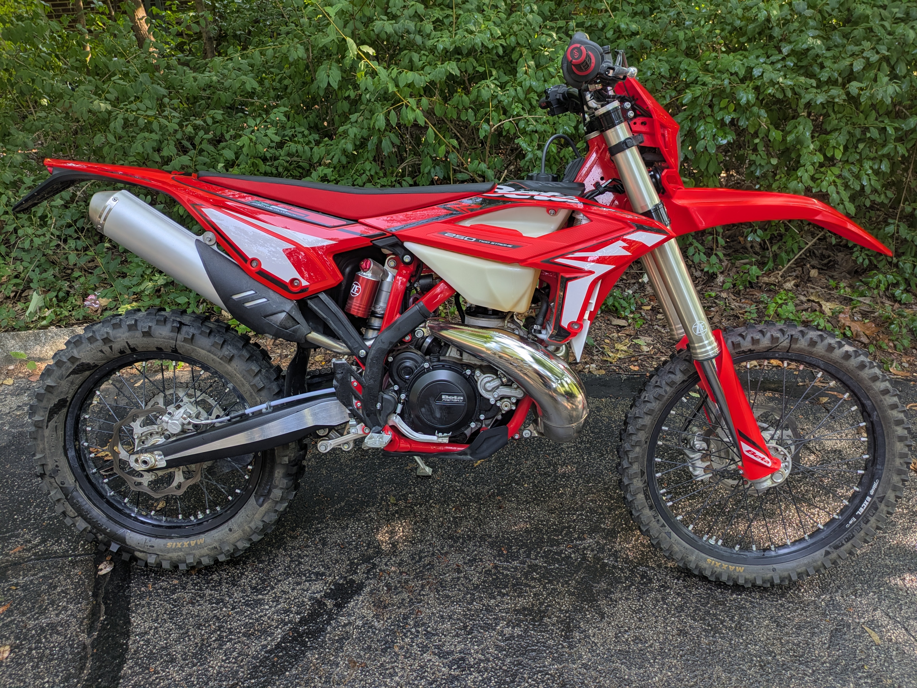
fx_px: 663
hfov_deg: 69.4
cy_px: 344
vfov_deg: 54.9
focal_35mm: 25
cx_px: 458
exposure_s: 1/120
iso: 70
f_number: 1.89
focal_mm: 5.43
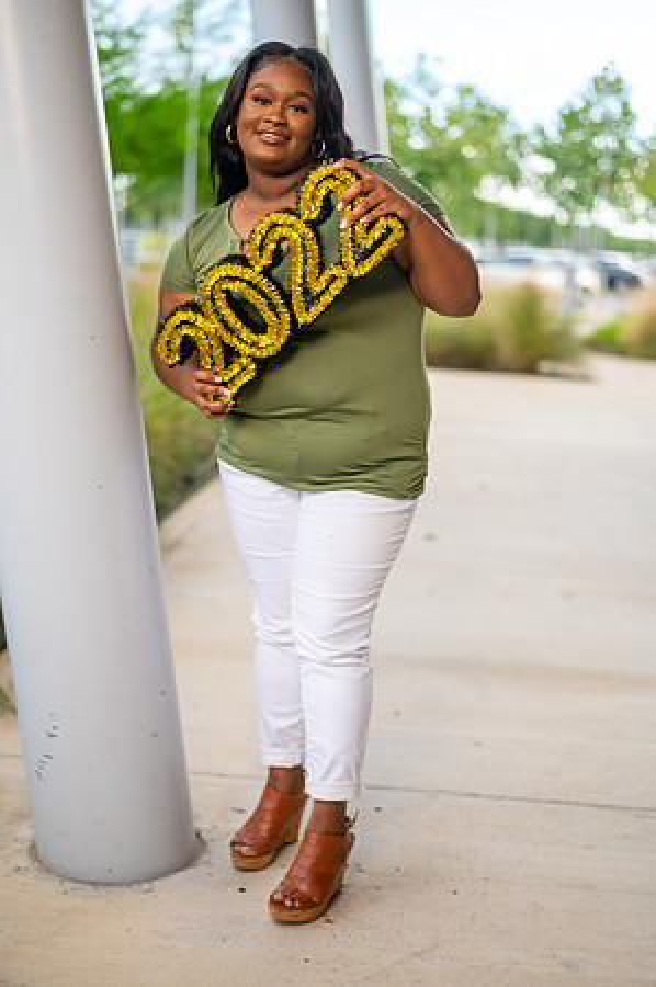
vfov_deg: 39.6
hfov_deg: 26.9
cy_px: 494
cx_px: 328
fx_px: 1370
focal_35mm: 50
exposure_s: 1/2500
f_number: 1.8
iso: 320
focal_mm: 50
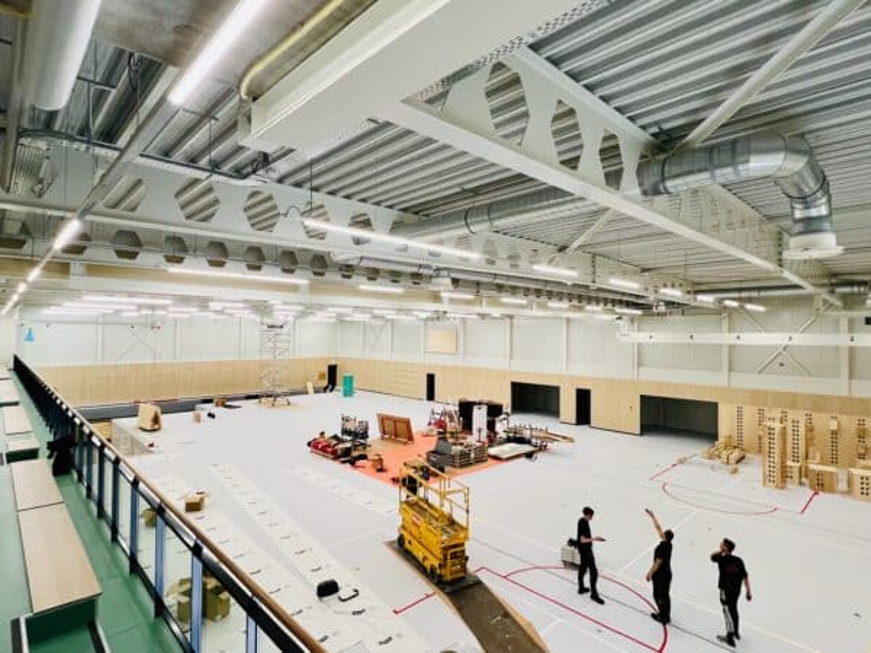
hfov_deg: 106.2
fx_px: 327
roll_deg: -0.6
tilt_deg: +1.4
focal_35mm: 13
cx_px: 436
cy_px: 326
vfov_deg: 89.9
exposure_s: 1/98
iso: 250
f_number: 1.8
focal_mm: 1.57
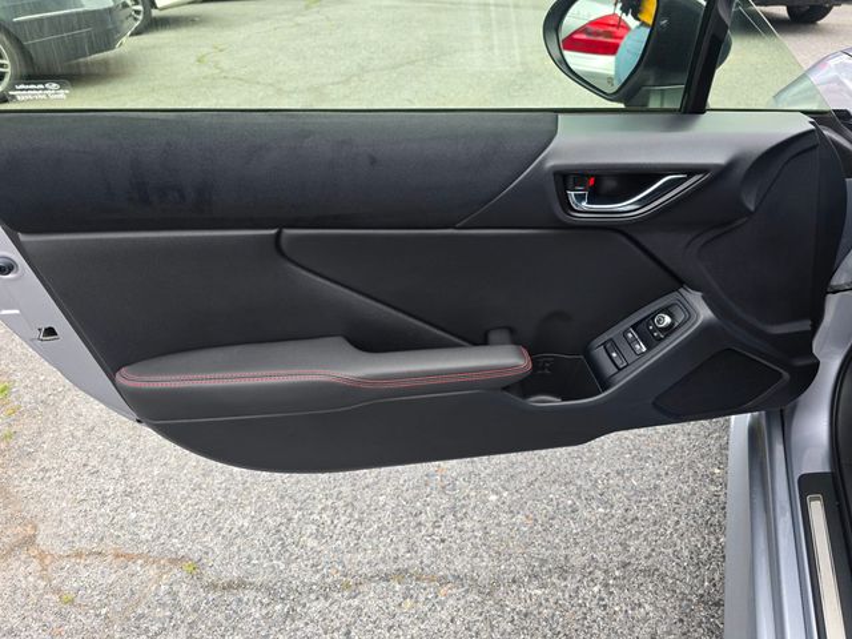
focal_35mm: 23
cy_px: 320
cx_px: 426
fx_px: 566
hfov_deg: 73.9
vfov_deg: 58.9
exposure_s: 1/180
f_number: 1.7
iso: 40
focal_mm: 6.3
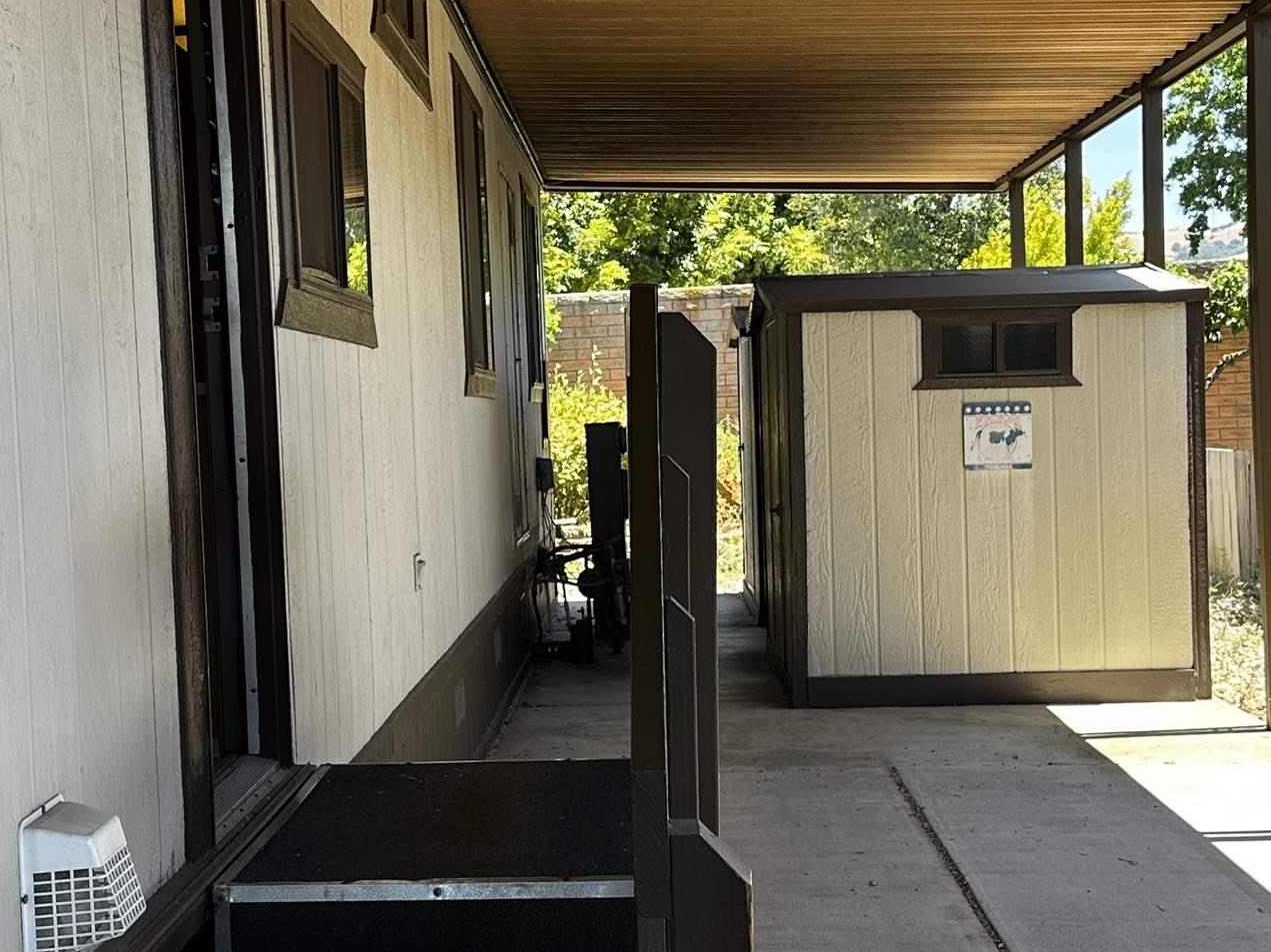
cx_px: 584
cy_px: 471
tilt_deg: -1.0
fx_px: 2129
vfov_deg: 25.2
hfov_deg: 33.2
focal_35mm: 58
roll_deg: +2.1
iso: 80
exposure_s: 1/521
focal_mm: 6.86
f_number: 1.78
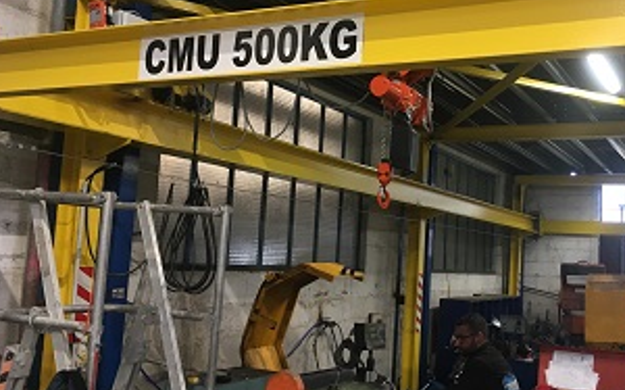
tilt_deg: +5.4
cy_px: 179
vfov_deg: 31.2
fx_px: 698
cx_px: 402
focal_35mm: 41
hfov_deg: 47.7
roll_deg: -1.7
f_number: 2.2
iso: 100
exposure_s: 1/33
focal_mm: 4.15
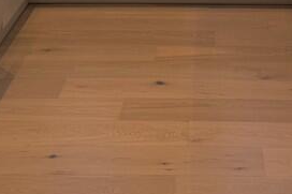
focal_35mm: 94
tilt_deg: -8.6
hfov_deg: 21.6
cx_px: 200
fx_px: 762
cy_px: -133
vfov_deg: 13.3
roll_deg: +0.2
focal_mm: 6.76
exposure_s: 1/100
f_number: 1.78
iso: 64
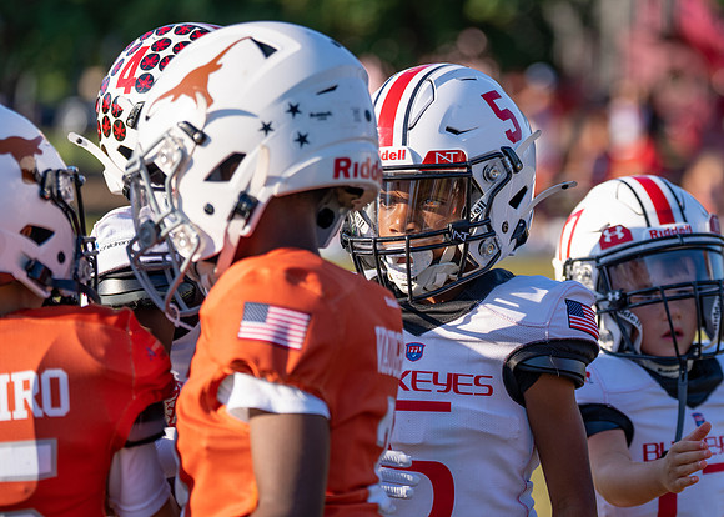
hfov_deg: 10.9
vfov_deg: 7.8
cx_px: 553
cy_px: 323
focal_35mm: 185
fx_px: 3793
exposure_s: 1/1000
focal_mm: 122
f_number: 2.8
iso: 100
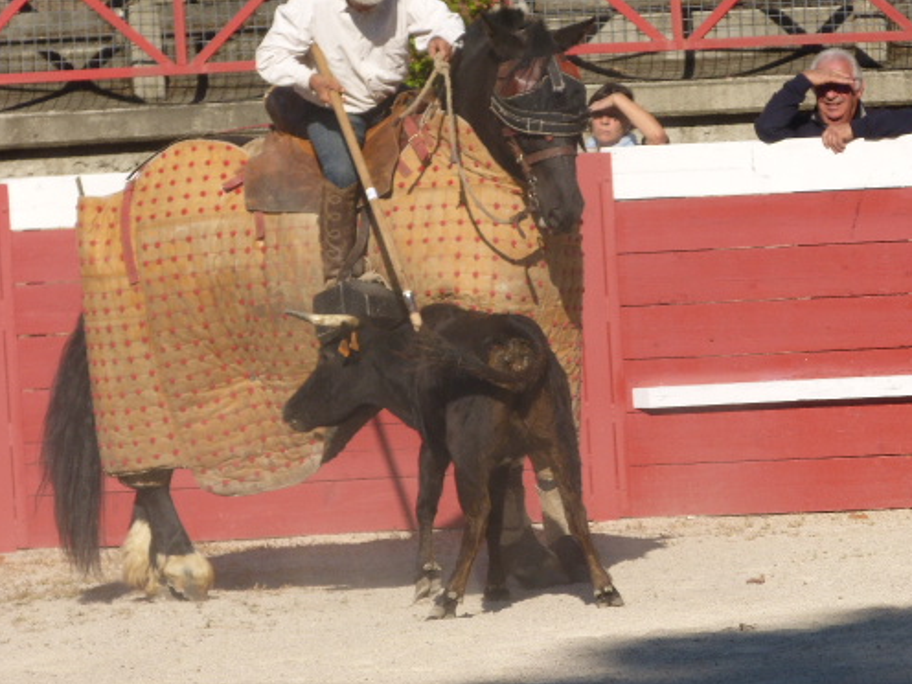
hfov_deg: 4.8
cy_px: 393
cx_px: 553
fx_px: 10802
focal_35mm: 410
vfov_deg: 3.6
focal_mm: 57.2
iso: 100
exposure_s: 1/1300
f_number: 4.1
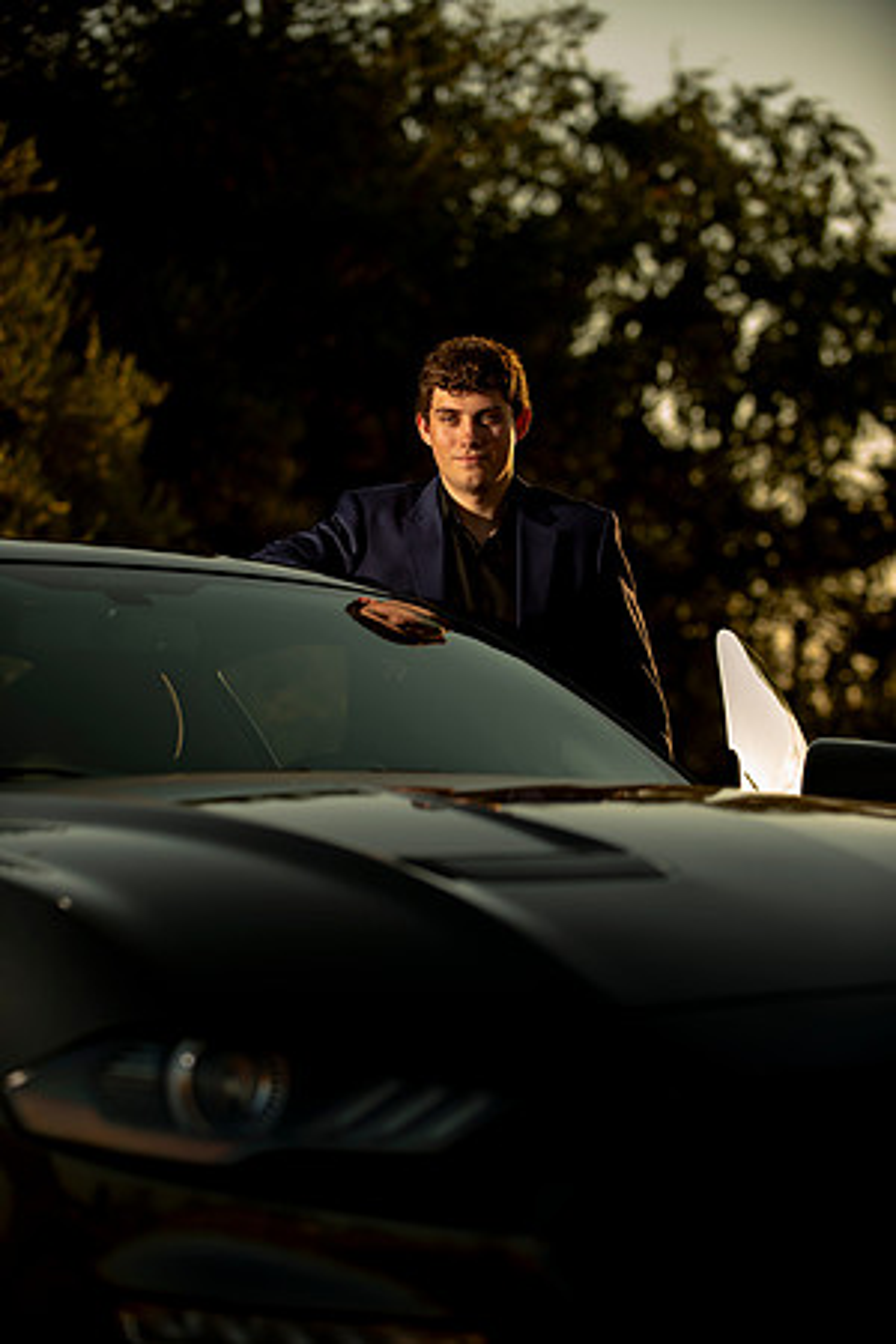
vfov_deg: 20.8
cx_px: 448
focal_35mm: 98
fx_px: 3658
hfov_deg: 14.0
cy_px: 672
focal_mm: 98
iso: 31
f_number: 3.5
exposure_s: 1/250
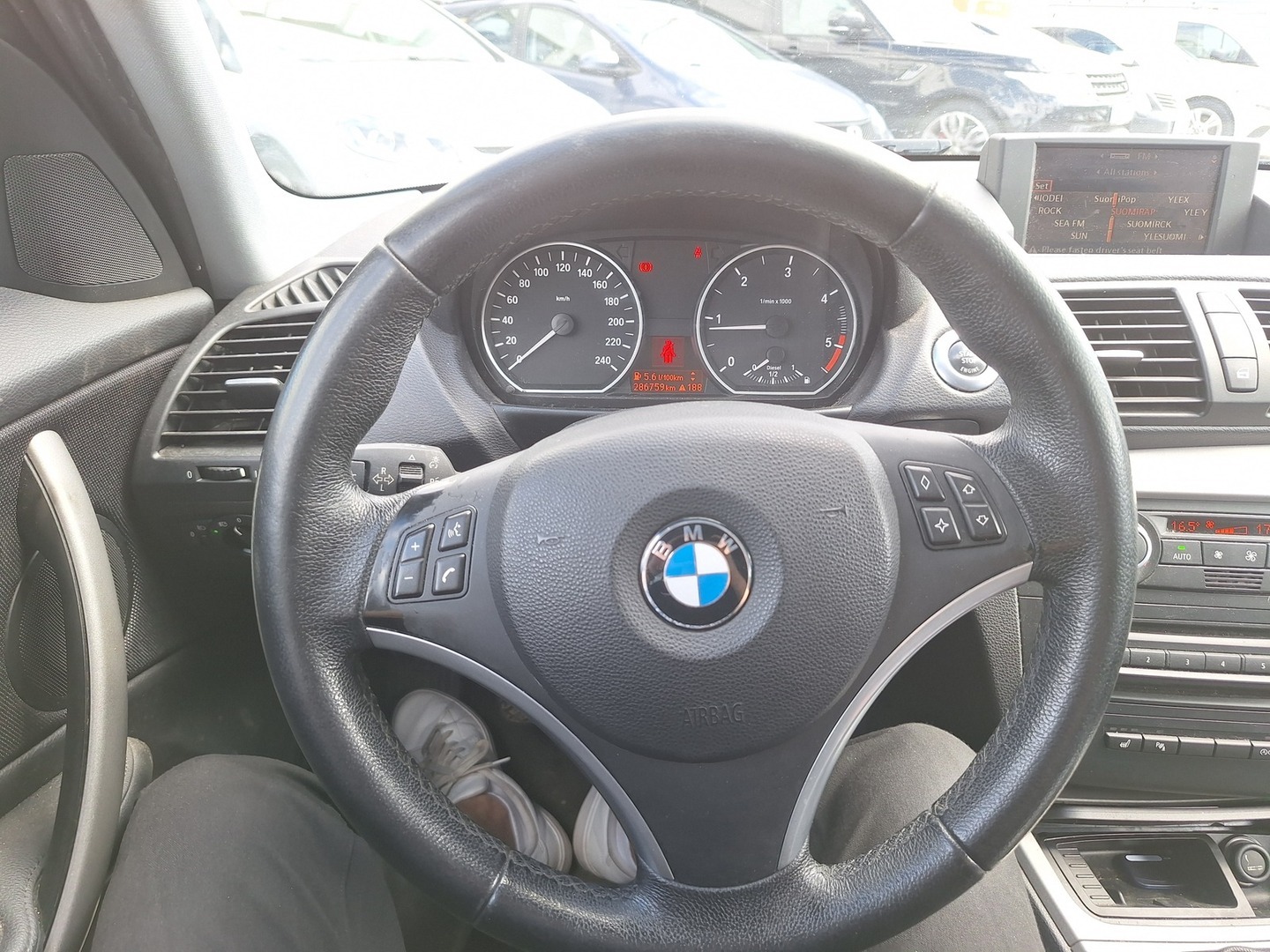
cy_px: 476
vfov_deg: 58.9
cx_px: 635
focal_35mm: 23
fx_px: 844
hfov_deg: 73.9
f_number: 1.8
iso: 40
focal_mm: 5.54
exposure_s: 1/129
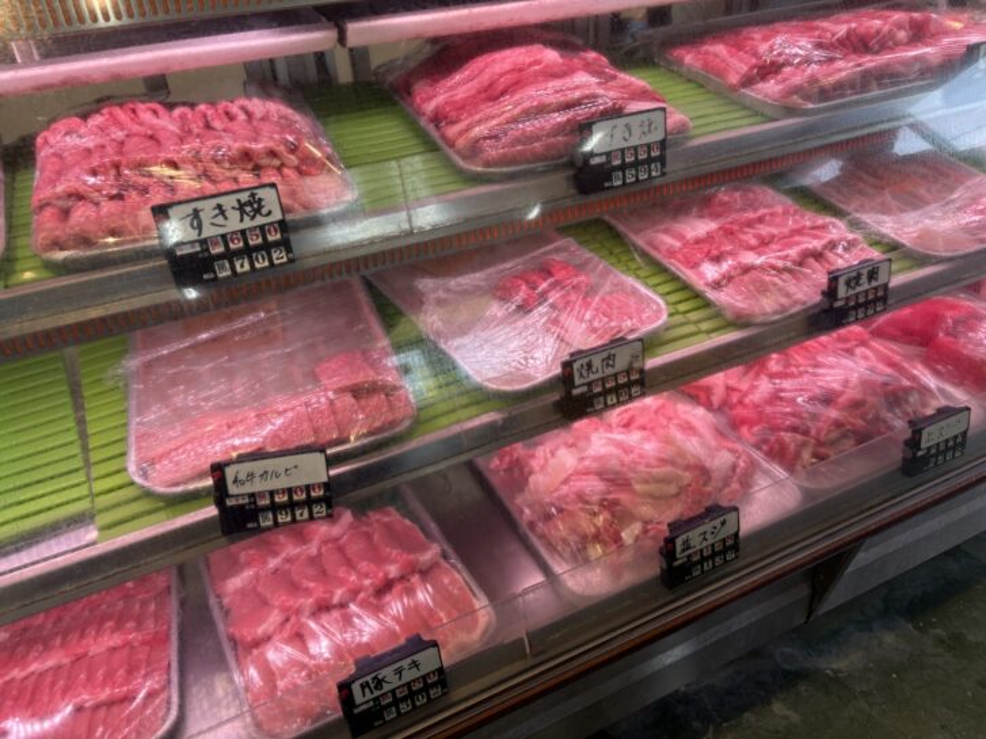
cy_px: 370
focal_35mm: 26
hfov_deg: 67.3
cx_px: 493
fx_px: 740
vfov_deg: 53.0
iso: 40
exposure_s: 1/120
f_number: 1.6
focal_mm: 5.96
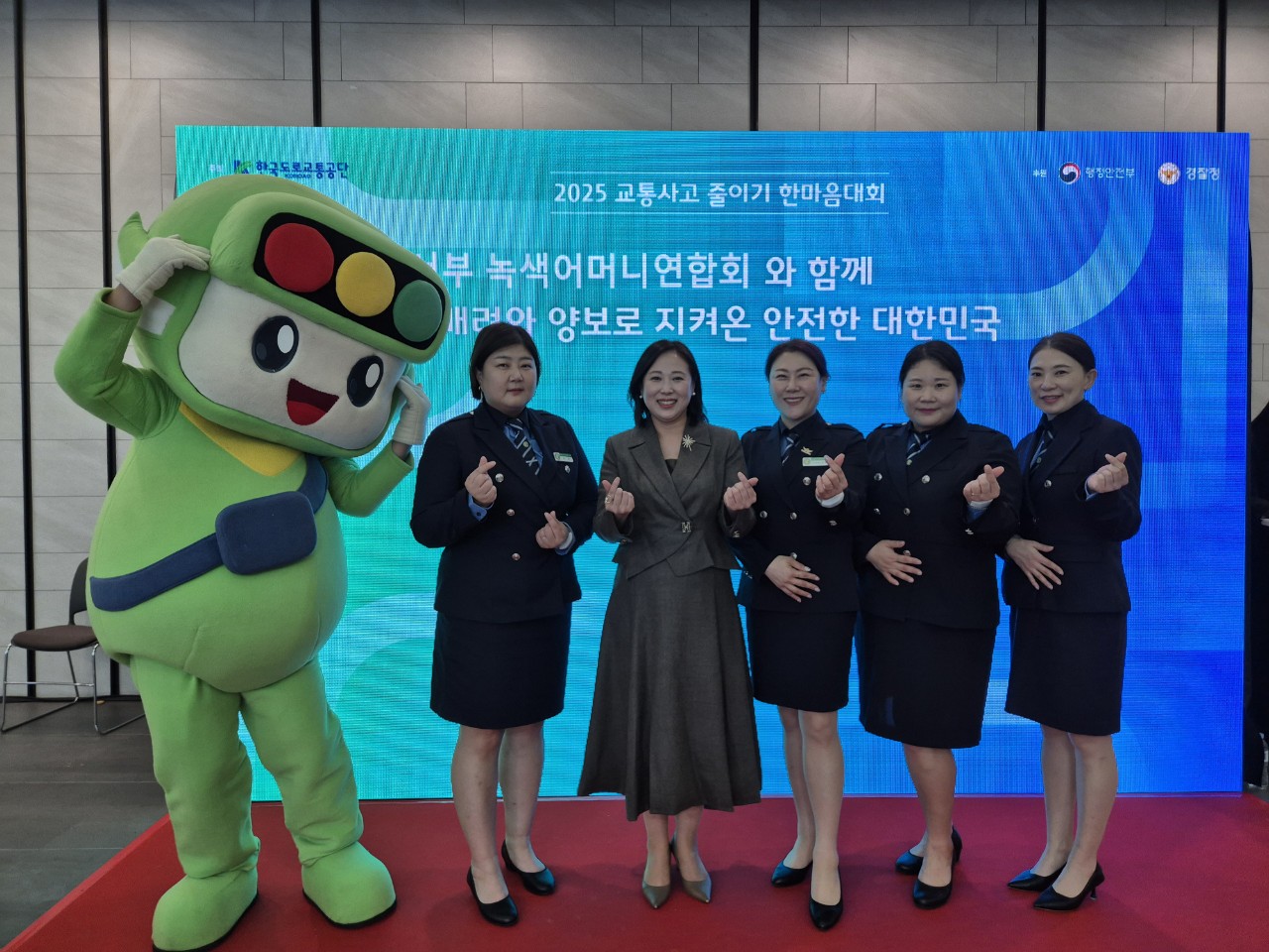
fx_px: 843
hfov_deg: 73.9
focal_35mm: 23
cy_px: 476
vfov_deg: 58.9
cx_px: 634
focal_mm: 5.4
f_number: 1.8
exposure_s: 1/120
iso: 160
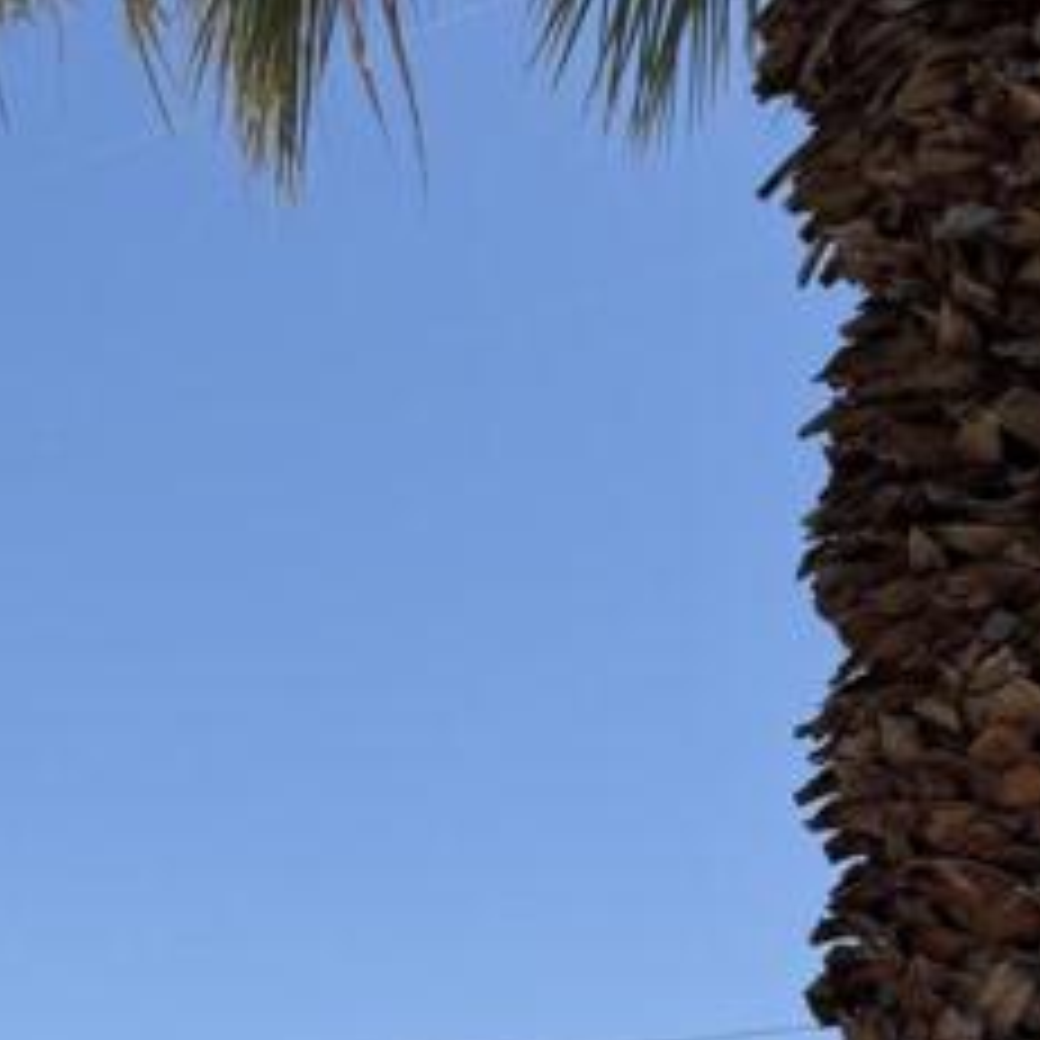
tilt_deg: +5.4
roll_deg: -2.3
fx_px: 3195
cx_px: -185
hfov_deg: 17.7
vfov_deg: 16.9
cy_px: 1504
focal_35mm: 94
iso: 80
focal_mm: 6.76
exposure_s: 1/5714
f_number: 1.78
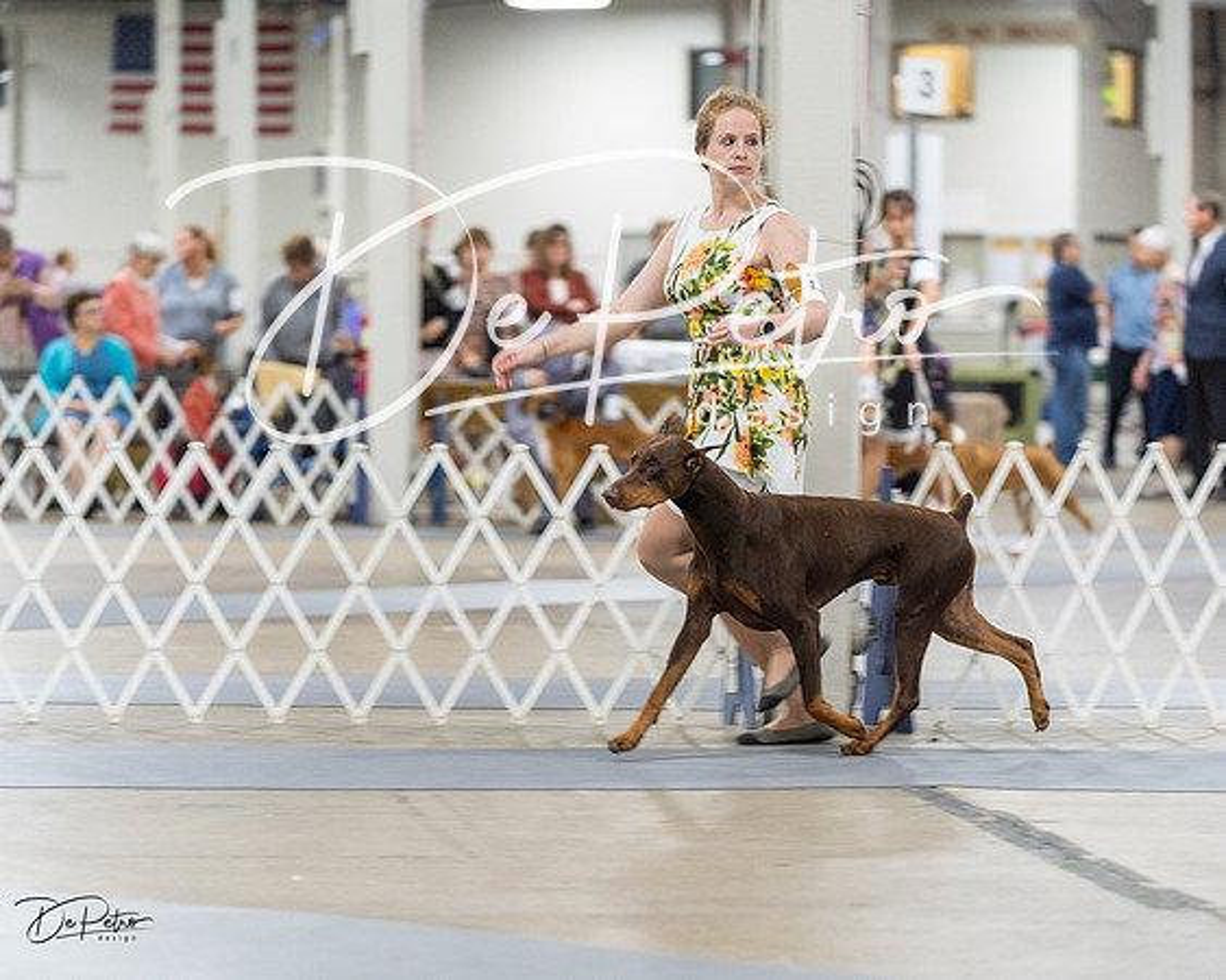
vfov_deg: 10.6
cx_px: 613
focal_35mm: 145
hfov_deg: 13.3
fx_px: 5270
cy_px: 490
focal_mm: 129
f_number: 2.8
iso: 2500
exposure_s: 1/160
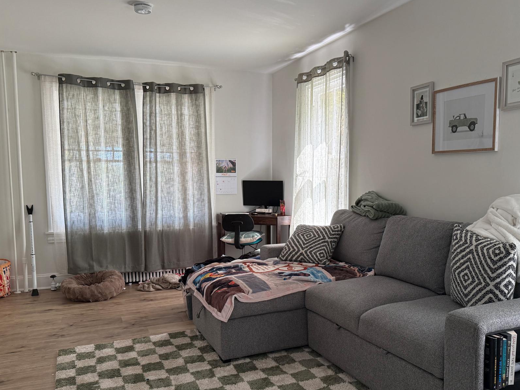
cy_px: 225
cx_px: 267
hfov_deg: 58.4
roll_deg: -0.3
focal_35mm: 31
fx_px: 466
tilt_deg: -4.9
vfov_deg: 45.3
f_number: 1.78
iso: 200
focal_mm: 6.76
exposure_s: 1/172
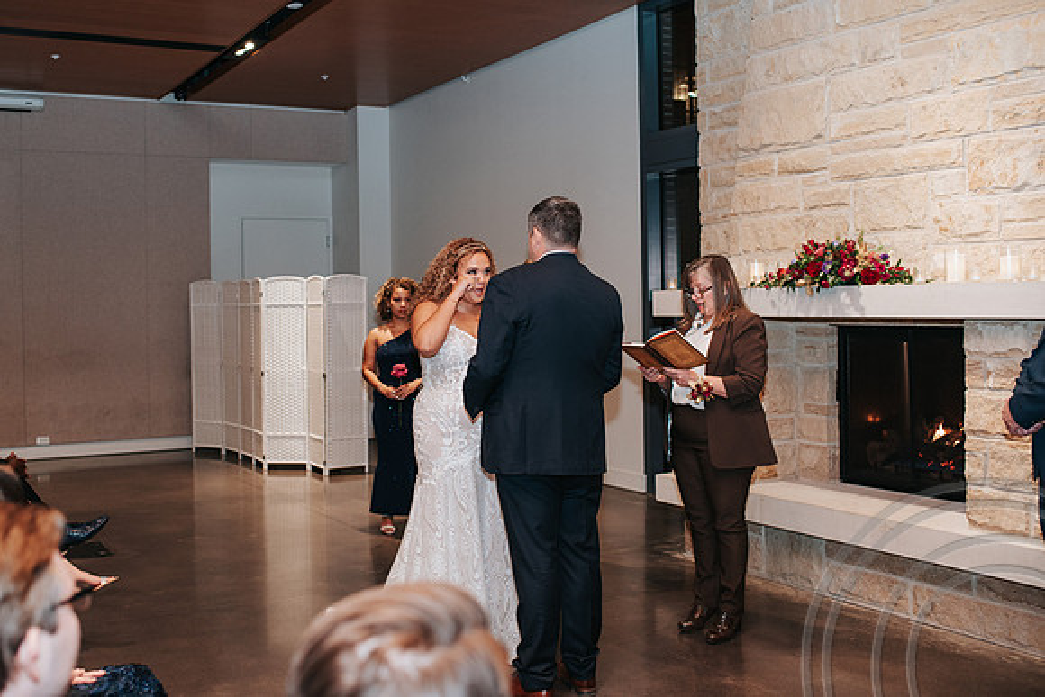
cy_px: 301
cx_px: 451
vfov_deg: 33.5
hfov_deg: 48.5
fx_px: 1156
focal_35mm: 40
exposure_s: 1/200
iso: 1000
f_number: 2.8
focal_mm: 35
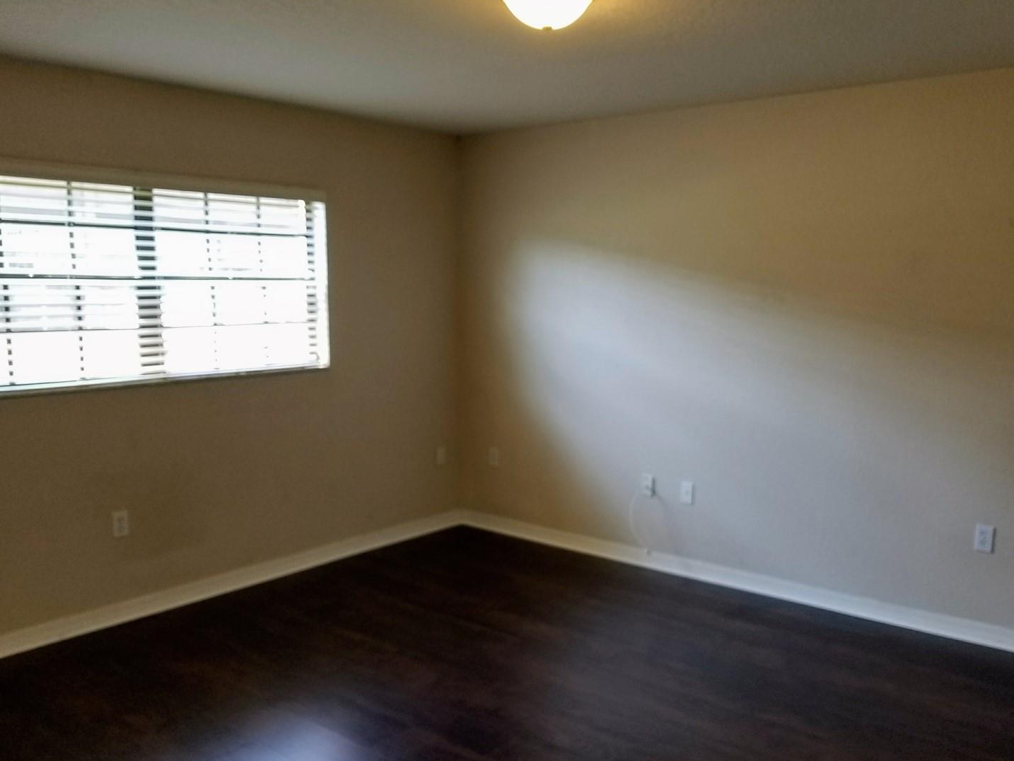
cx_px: 555
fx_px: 850
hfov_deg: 61.5
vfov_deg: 48.2
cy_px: 419
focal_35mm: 29
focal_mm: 4.25
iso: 80
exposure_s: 1/60
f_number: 1.7
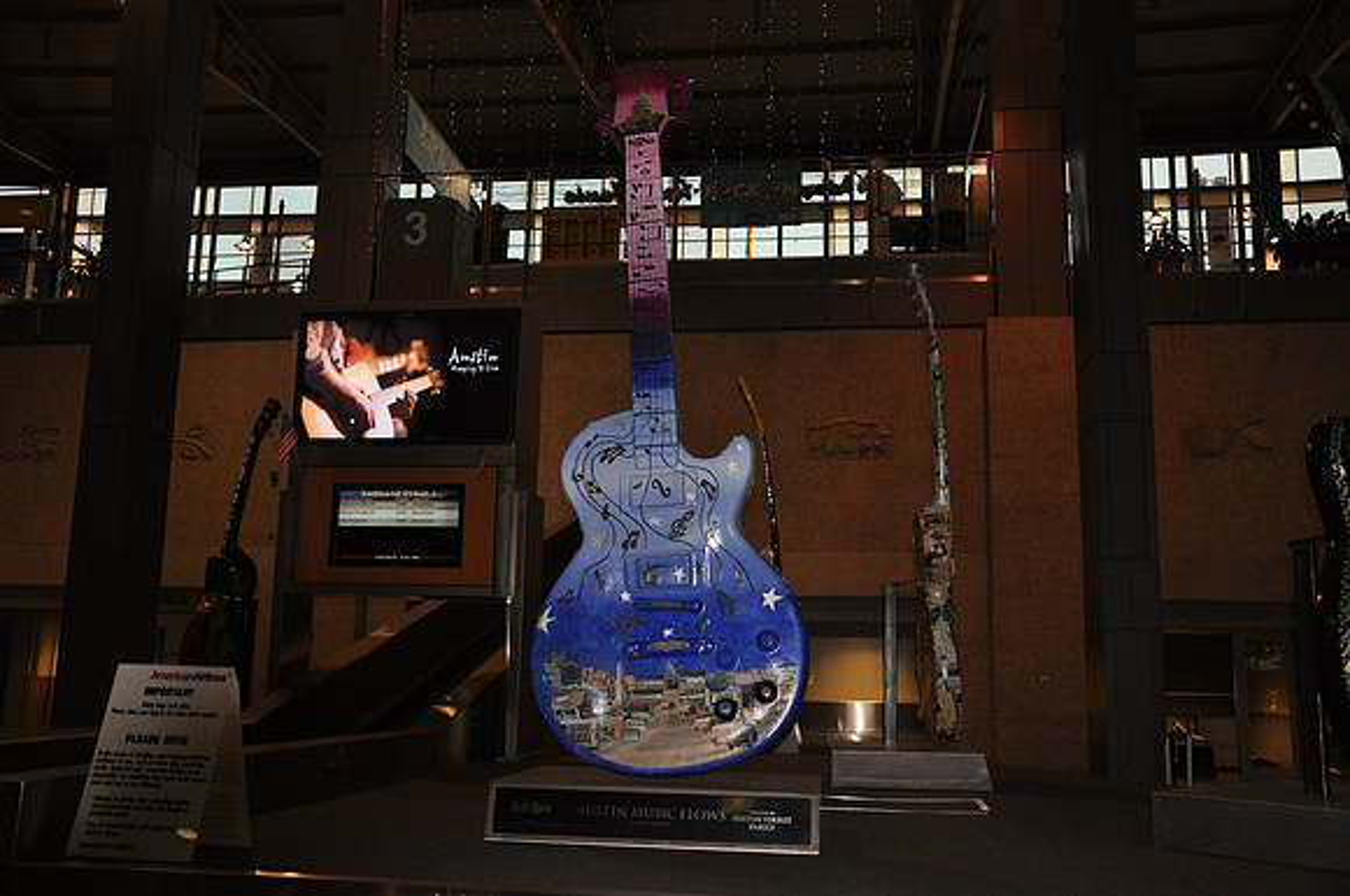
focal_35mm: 33
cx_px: 675
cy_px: 448
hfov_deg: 57.3
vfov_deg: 39.9
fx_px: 1236
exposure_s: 1/60
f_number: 3.8
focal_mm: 22
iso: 800
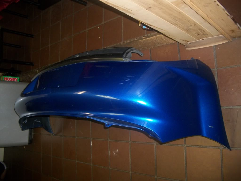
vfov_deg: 44.2
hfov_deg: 56.8
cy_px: 90
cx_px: 120
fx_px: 223
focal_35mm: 32
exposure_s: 1/60
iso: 160
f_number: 2.9
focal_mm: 5.7
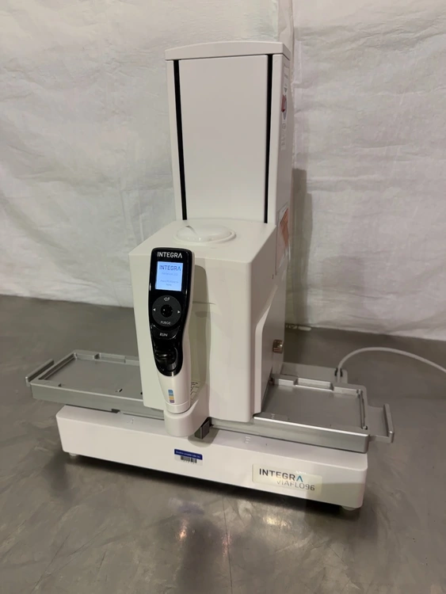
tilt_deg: -21.7
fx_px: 412
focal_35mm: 24
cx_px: 223
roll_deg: +1.2
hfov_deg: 56.8
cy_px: 297
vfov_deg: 71.6
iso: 160
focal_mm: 6.76
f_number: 1.78
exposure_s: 1/60
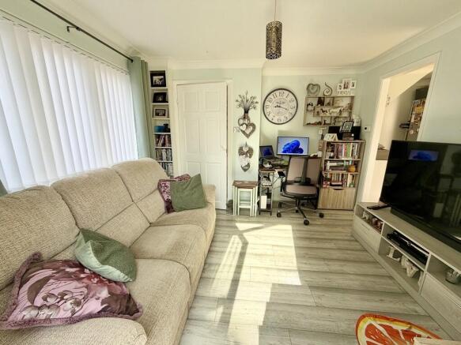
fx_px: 186
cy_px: 172
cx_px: 230
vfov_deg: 85.7
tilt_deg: -12.5
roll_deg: +0.3
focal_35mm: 14
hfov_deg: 102.1
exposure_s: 1/121
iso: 80
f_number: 2.2
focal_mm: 2.22
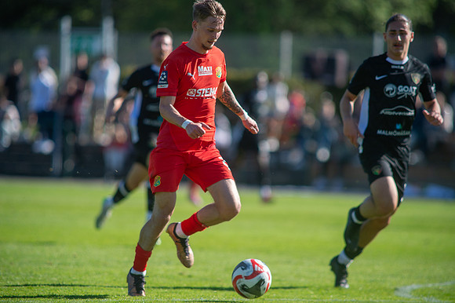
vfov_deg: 3.2
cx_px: 228
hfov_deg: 4.8
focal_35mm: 428
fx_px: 5404
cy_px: 152
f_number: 4
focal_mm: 420
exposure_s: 1/1600
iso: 320
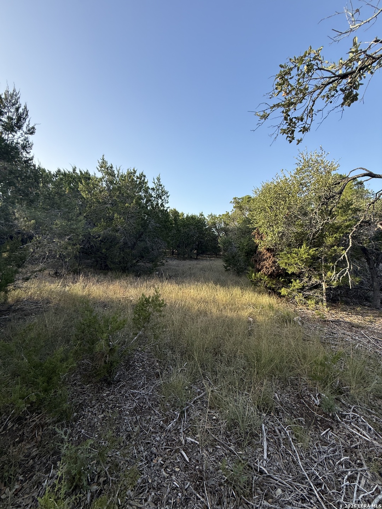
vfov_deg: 102.1
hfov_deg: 85.7
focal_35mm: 14
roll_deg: -2.7
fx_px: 206
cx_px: 191
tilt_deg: -2.5
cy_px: 254
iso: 50
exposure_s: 1/510
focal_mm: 2.22
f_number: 2.2
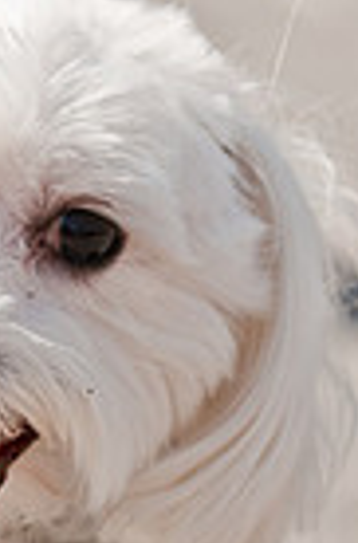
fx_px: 8852
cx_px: 218
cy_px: 346
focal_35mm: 589
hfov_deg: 2.3
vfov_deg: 3.5
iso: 200
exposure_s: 1/1600
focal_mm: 120
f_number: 4
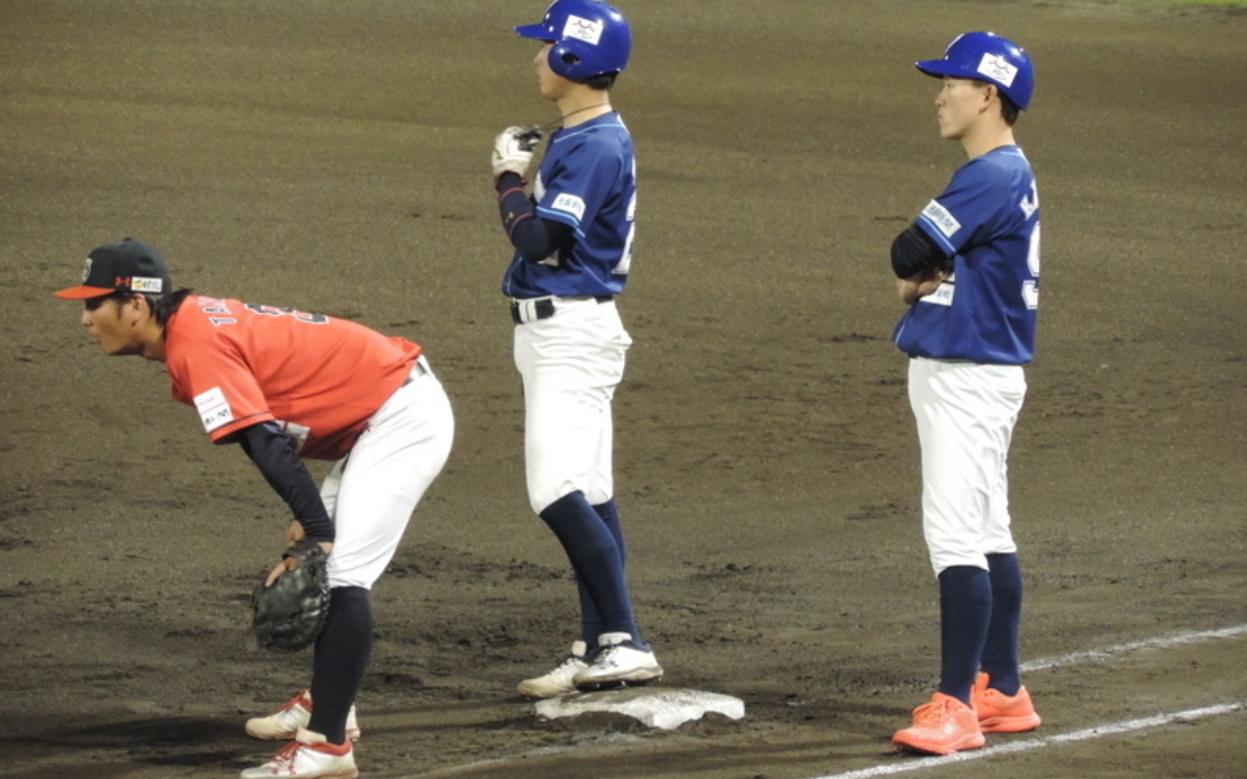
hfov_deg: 3.6
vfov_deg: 2.2
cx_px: 624
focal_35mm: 585
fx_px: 19880
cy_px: 363
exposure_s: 1/40
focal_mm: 98.1
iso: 800
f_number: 4.9
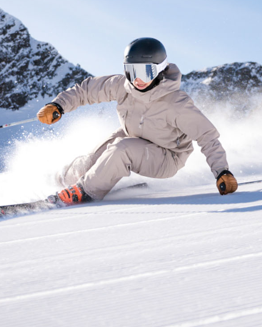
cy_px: 82
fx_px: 936
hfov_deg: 15.6
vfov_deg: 19.7
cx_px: 263
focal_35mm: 97
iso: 160
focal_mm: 29.5
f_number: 2.8
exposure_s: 1/6400
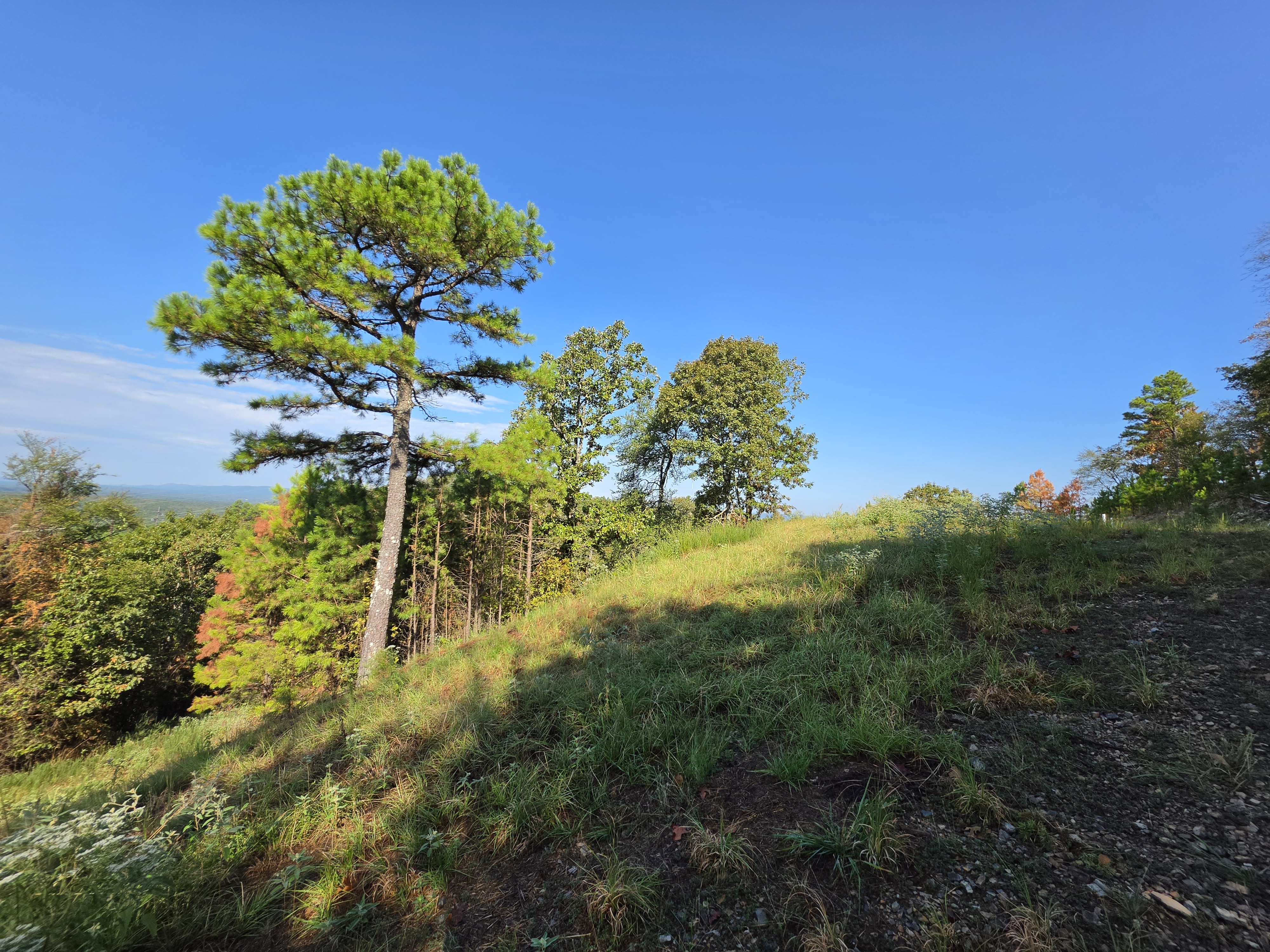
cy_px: 476
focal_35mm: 13
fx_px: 477
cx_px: 635
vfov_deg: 89.9
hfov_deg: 106.2
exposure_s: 1/1038
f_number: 1.9
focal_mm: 2.2
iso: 32
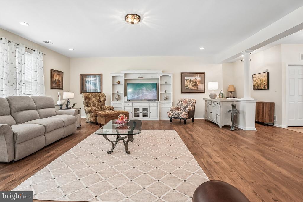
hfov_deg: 96.7
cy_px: 101
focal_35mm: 16
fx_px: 135
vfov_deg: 73.8
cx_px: 152
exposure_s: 1/10
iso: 400
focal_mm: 16
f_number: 8
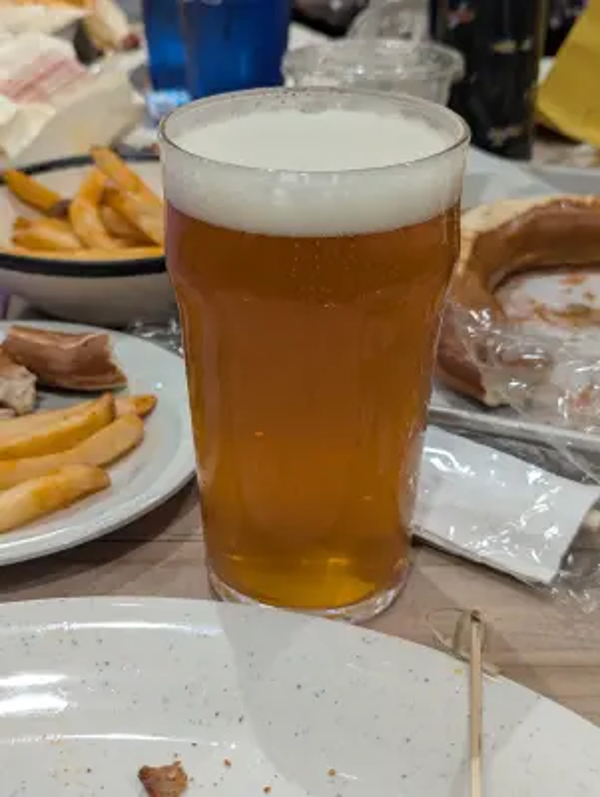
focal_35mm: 48
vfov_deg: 39.6
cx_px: 300
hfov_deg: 30.3
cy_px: 398
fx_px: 1107
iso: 176
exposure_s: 1/89.9
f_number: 1.85
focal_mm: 6.81
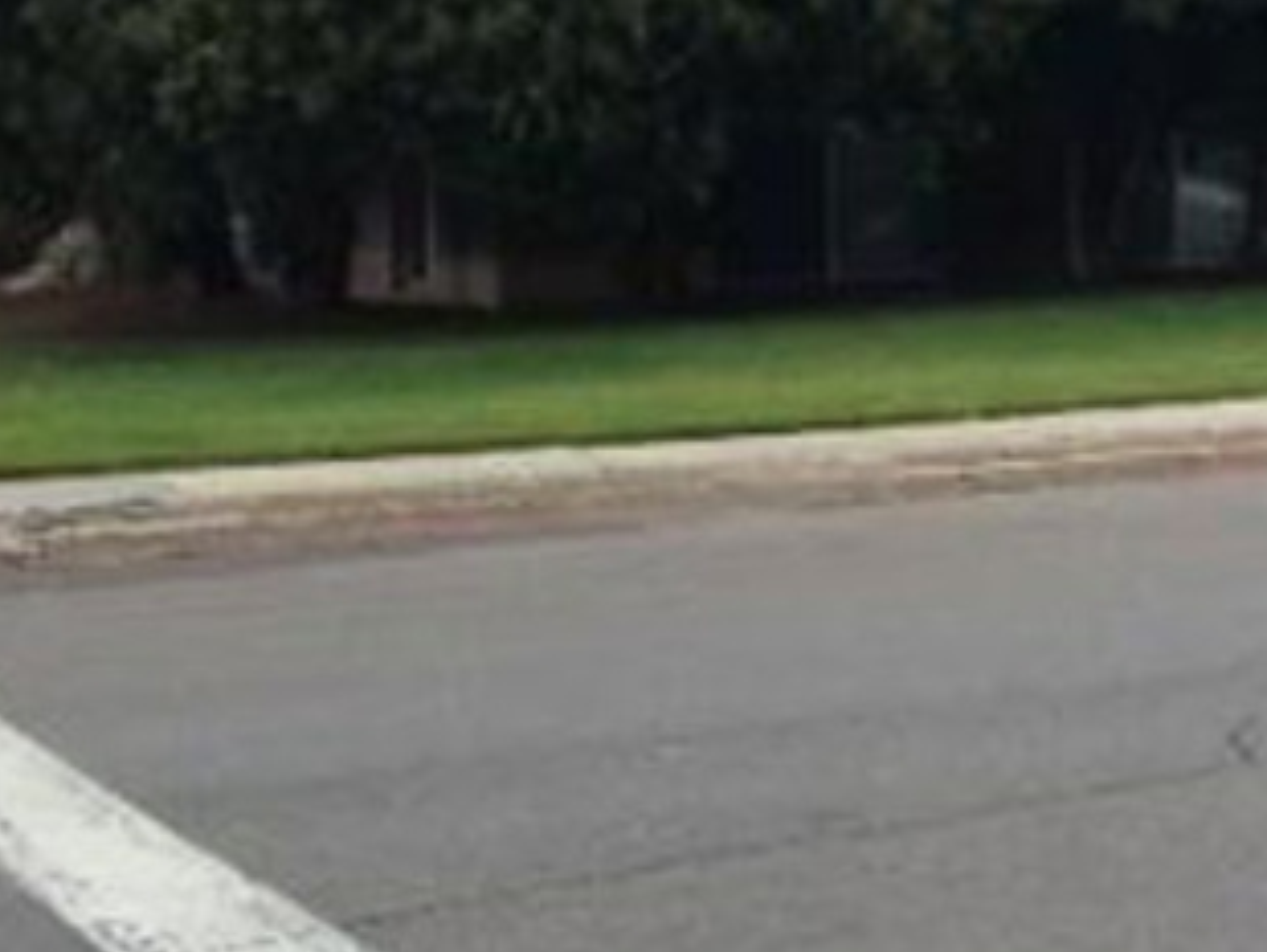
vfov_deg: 13.6
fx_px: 3993
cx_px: 1847
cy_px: 245
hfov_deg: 16.6
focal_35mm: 109
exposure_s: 1/120
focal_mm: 4.12
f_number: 2.4
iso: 50
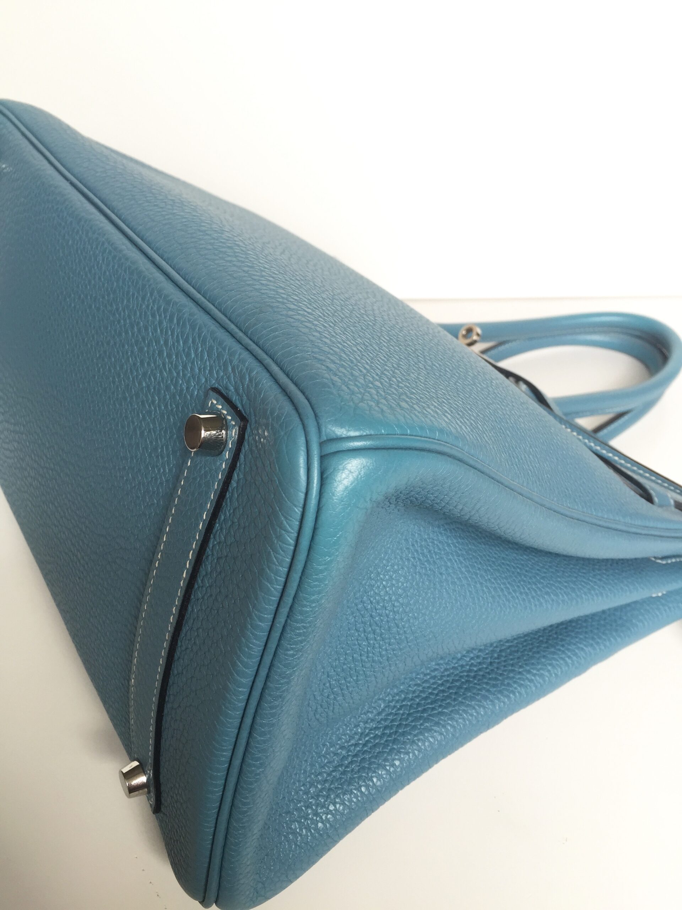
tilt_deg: -36.3
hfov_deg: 48.2
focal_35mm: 29
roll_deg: +2.1
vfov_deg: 61.7
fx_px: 762
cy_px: 455
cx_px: 341
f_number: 2.2
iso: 50
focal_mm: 4.15
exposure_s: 1/120
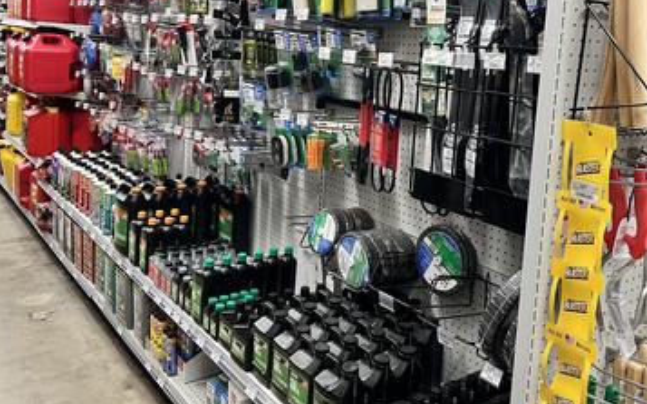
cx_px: 362
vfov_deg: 34.8
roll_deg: -3.0
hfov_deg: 53.9
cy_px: 120
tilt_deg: -8.4
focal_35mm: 36
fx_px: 635
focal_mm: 5.7
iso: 200
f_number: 1.5
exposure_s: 1/60
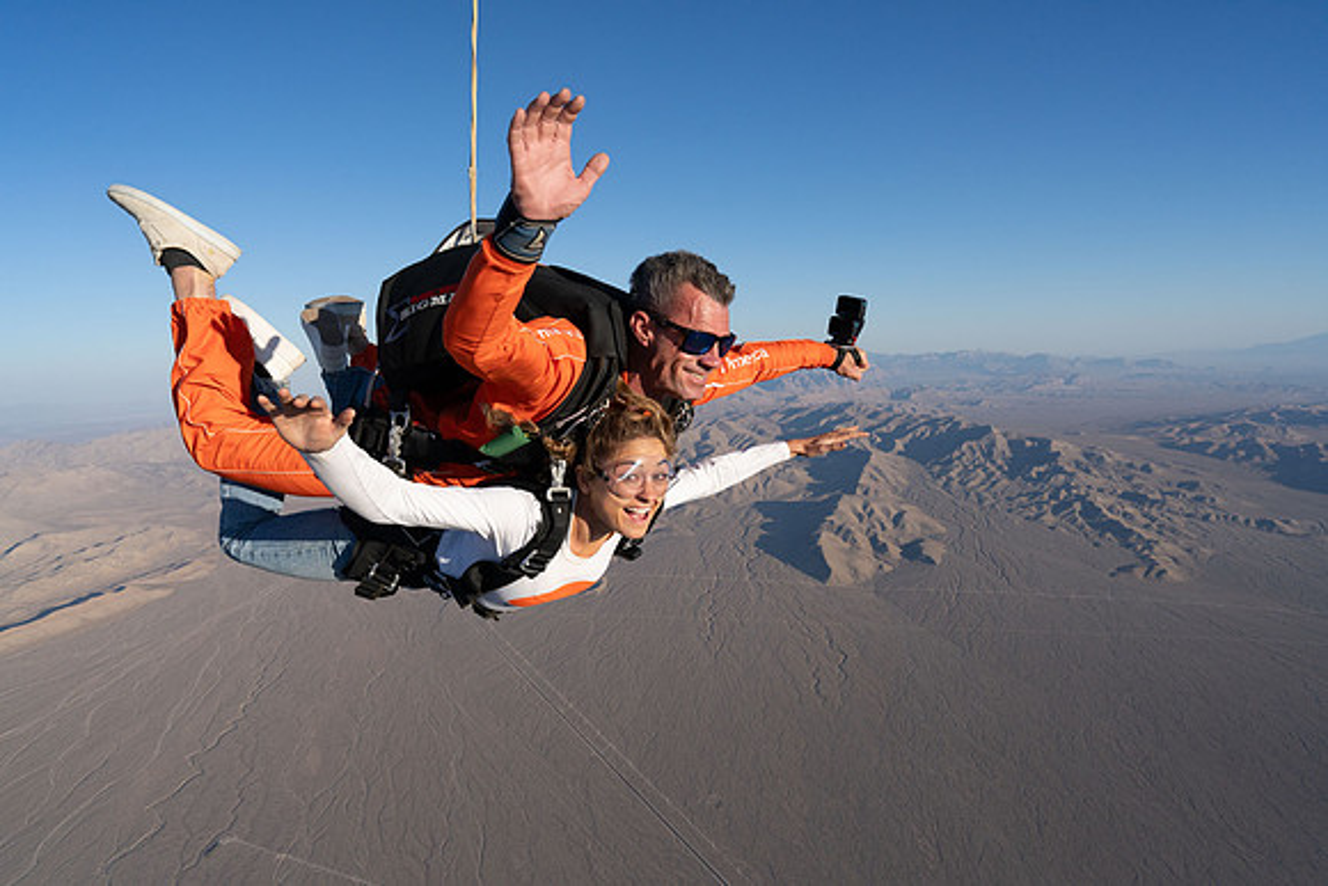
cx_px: 664
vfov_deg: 53.2
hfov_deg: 73.7
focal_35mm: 24
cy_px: 443
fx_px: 885
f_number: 9
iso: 800
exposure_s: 1/2000
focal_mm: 24
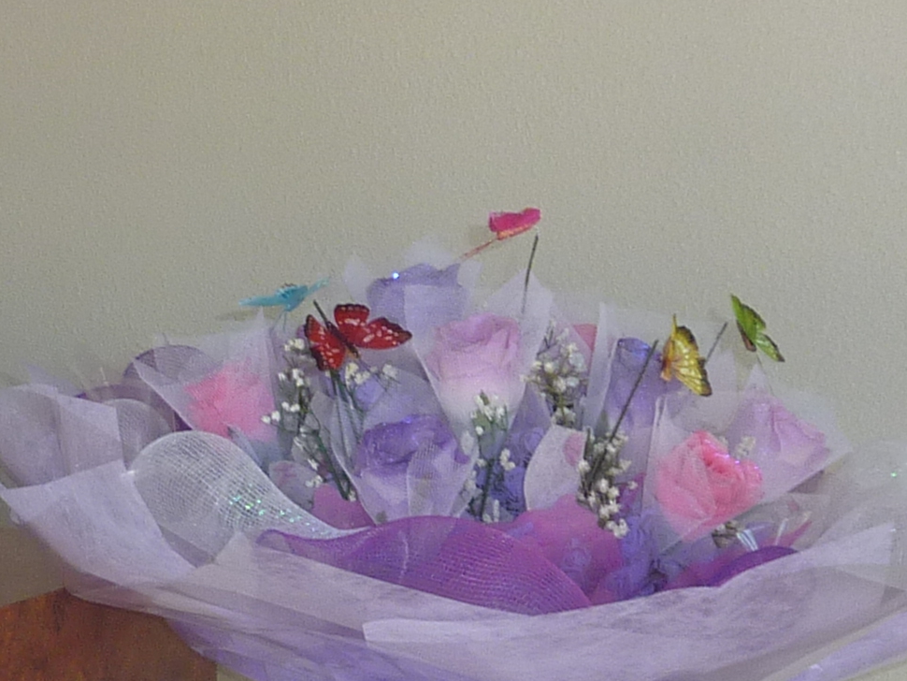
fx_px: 2464
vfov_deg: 15.6
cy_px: 534
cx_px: 286
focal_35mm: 94
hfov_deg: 20.8
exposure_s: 1/50
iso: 100
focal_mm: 4.1
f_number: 3.3
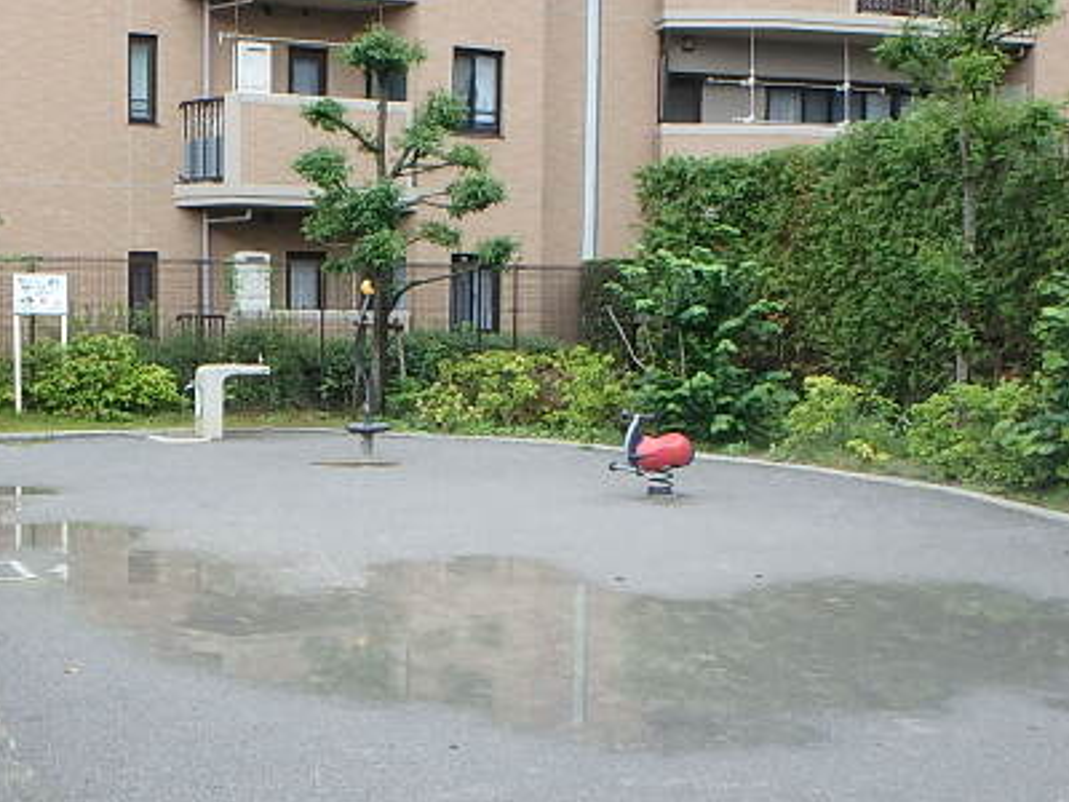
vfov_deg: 29.0
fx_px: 1544
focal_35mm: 50
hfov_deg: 37.8
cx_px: 353
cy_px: 479
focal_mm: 3.7
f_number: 3.5
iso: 125
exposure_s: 1/200
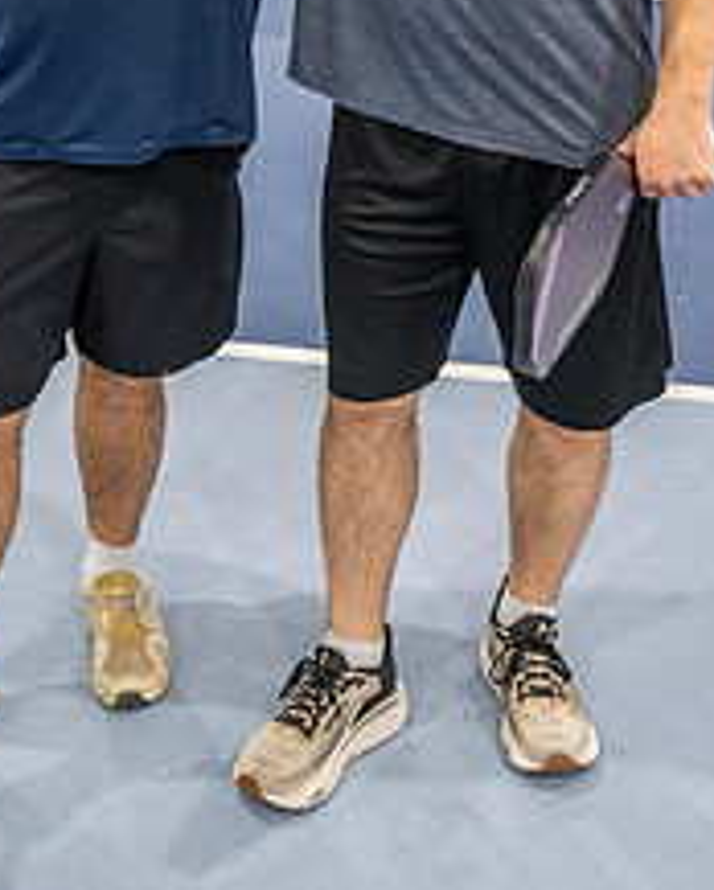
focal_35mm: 68
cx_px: 226
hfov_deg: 22.4
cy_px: -29
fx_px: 1794
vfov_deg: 26.2
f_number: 4
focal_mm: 35
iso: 2500
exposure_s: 1/160
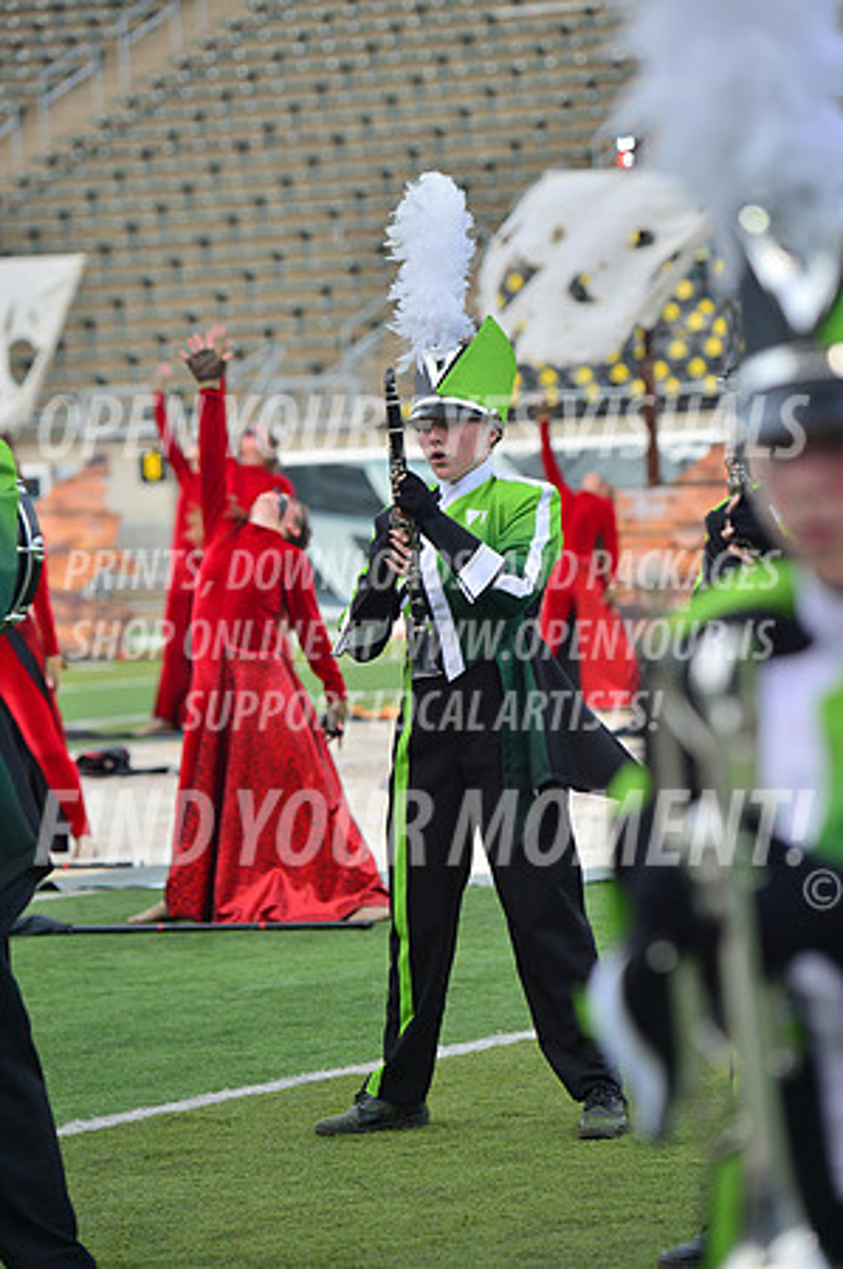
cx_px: 422
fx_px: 6865
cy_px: 634
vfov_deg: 10.6
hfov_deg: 7.0
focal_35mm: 195
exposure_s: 1/800
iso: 200
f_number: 5.6
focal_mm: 195
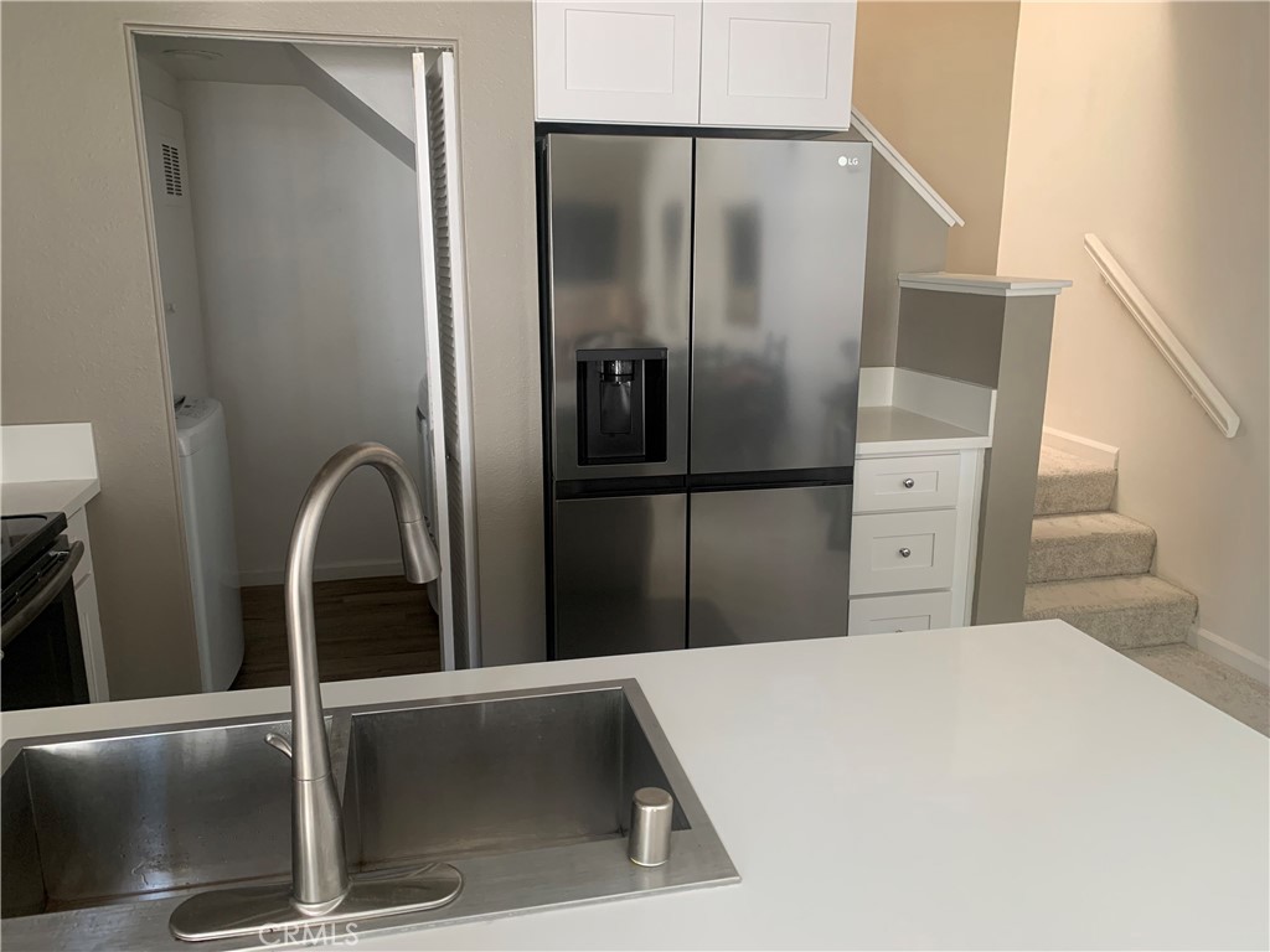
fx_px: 954
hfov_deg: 67.3
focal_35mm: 26
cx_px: 635
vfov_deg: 53.1
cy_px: 476
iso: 160
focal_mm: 4.25
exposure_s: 1/60
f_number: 1.8
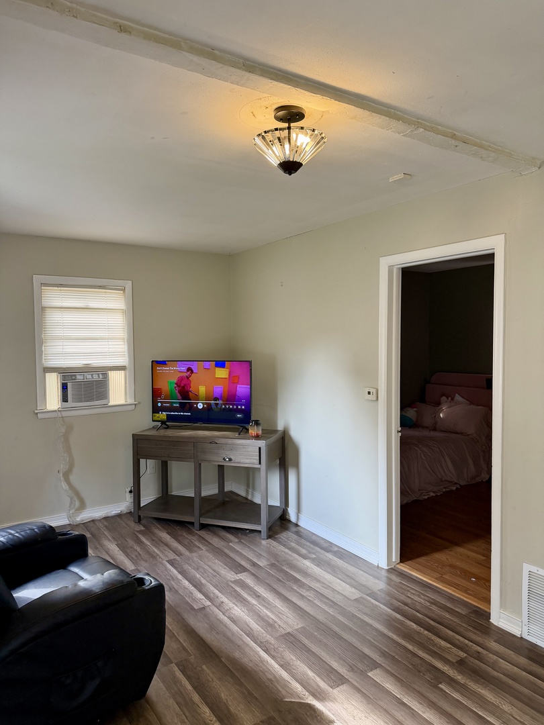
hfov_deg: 56.8
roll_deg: +1.3
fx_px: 503
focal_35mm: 24
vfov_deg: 71.6
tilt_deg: -1.7
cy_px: 362
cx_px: 272
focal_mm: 6.76
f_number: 1.78
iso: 200
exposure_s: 1/121
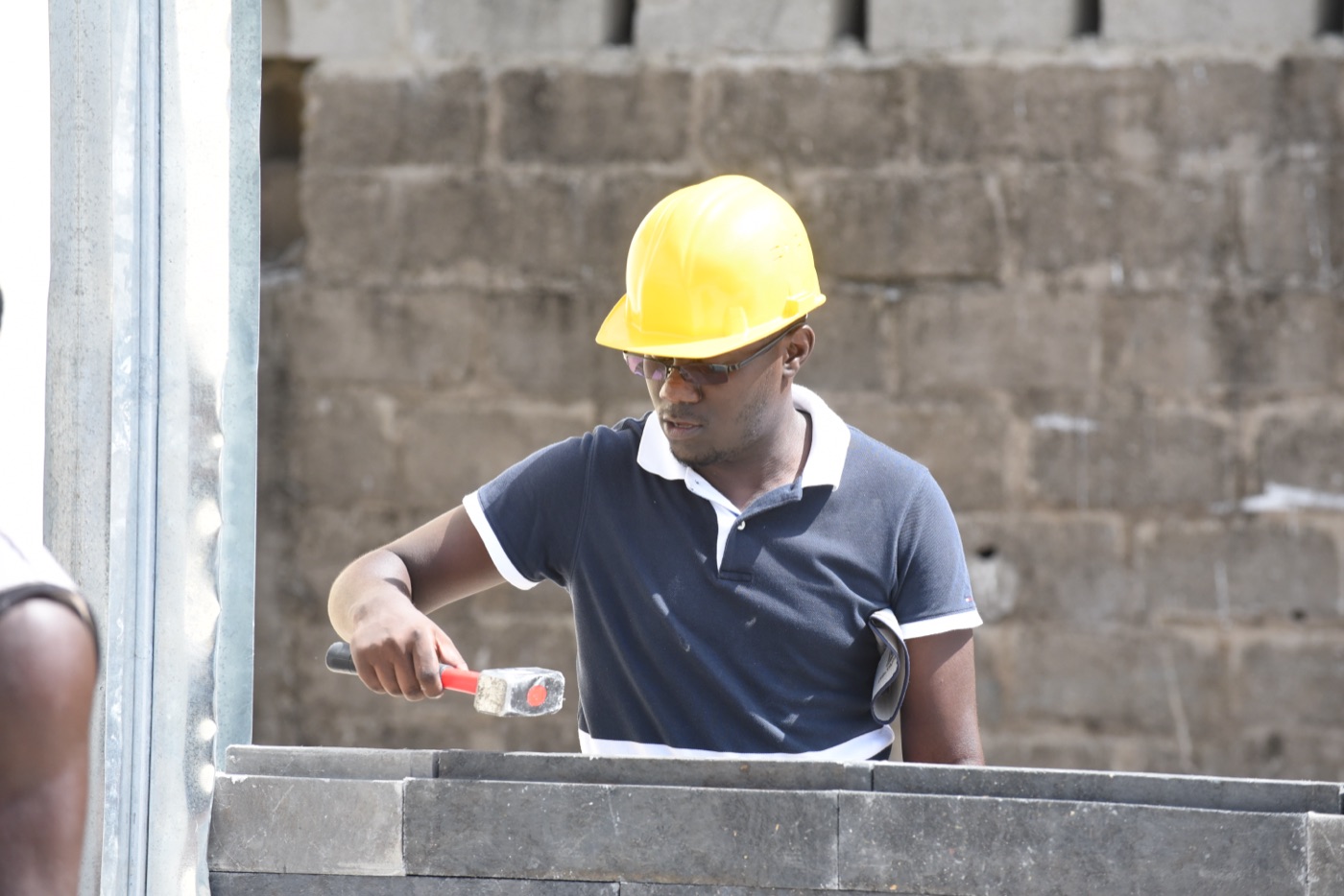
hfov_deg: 10.3
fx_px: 7468
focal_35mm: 200
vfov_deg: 6.9
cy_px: 448
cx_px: 672
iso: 1100
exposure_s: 1/1250
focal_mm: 200
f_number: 7.1
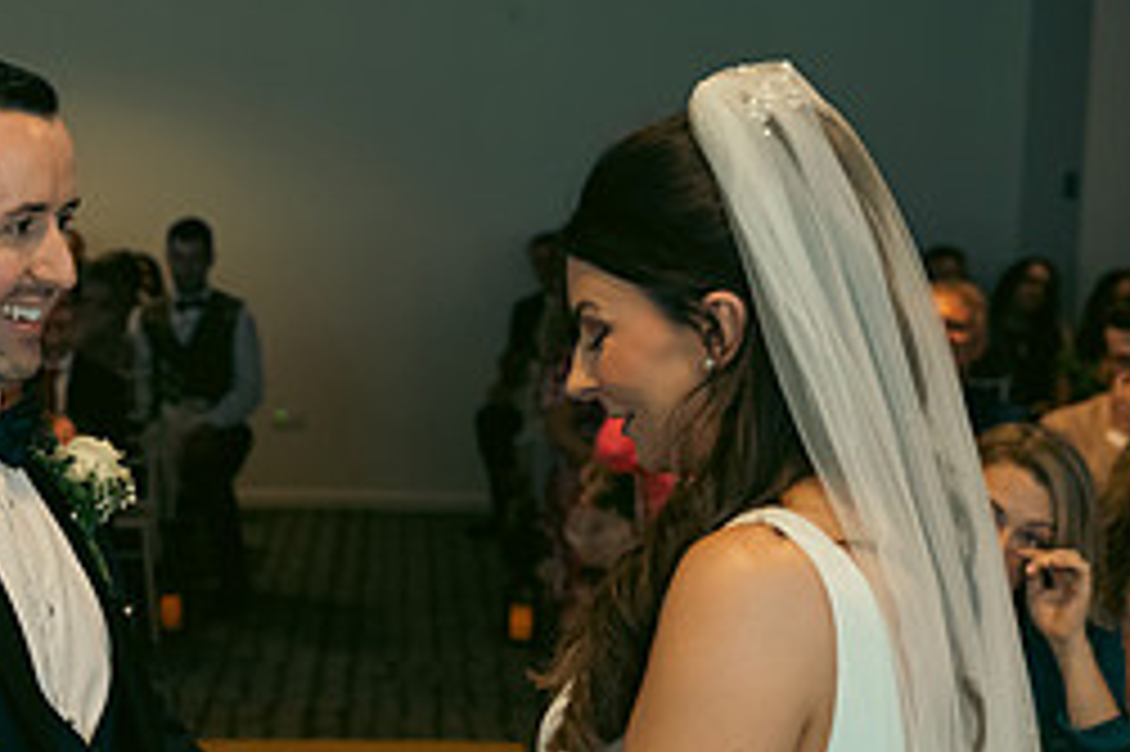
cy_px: 597
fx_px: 2760
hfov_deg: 22.4
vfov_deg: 15.4
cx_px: 50
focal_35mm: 88
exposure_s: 1/160
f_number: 3.5
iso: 1000
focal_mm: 38
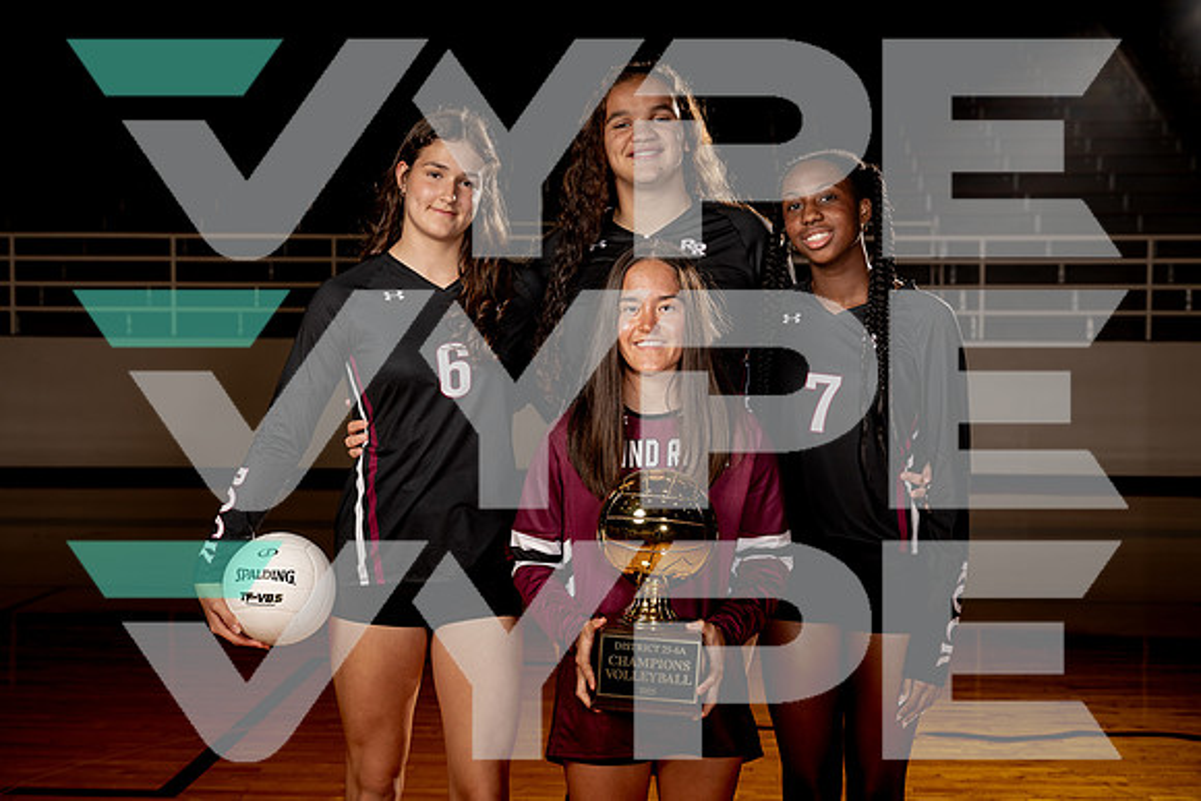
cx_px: 600
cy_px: 400
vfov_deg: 27.0
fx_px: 1668
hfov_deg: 39.6
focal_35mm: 50
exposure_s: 1/250
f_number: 5.6
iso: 100
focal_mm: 50
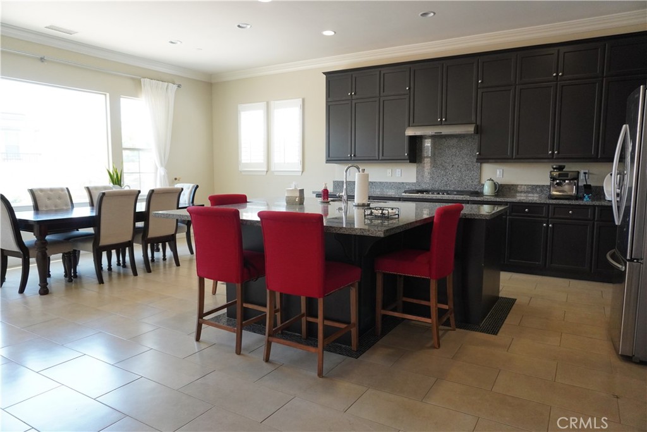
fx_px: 431
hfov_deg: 73.7
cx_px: 324
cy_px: 216
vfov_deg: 53.1
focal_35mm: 24
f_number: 4
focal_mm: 16
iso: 1250
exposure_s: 1/200
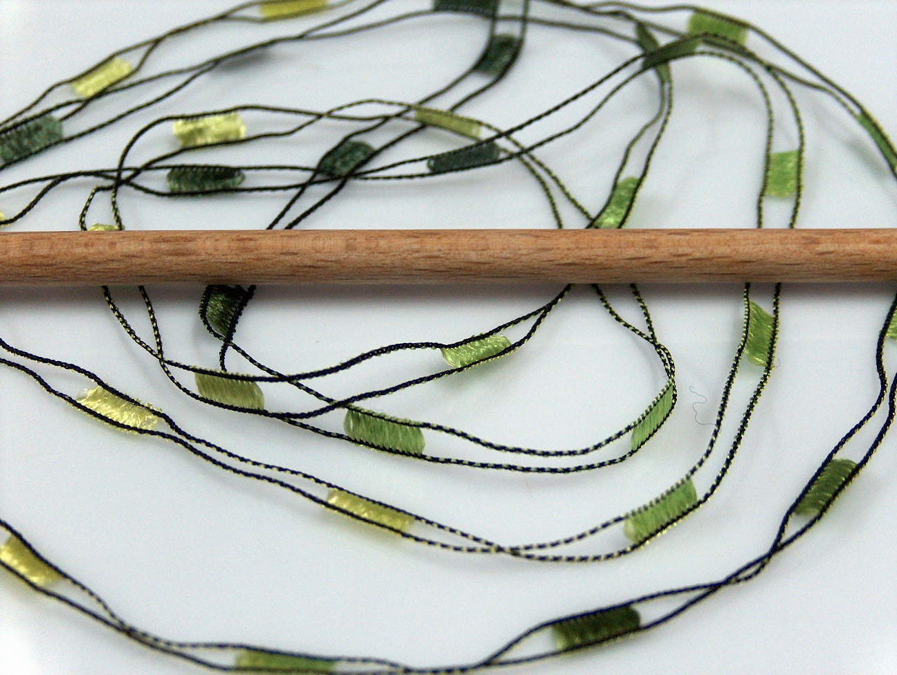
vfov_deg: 20.5
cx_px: 448
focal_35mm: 72
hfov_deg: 27.0
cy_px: 338
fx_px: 1868
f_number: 2.9
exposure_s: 1/17.7
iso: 200
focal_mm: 14.73
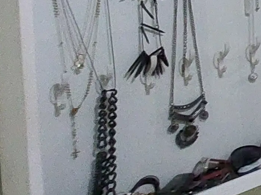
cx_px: 628
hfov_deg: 15.0
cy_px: -73
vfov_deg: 18.3
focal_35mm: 74
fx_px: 558
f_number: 2.2
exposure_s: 1/40
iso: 320
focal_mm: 1.74
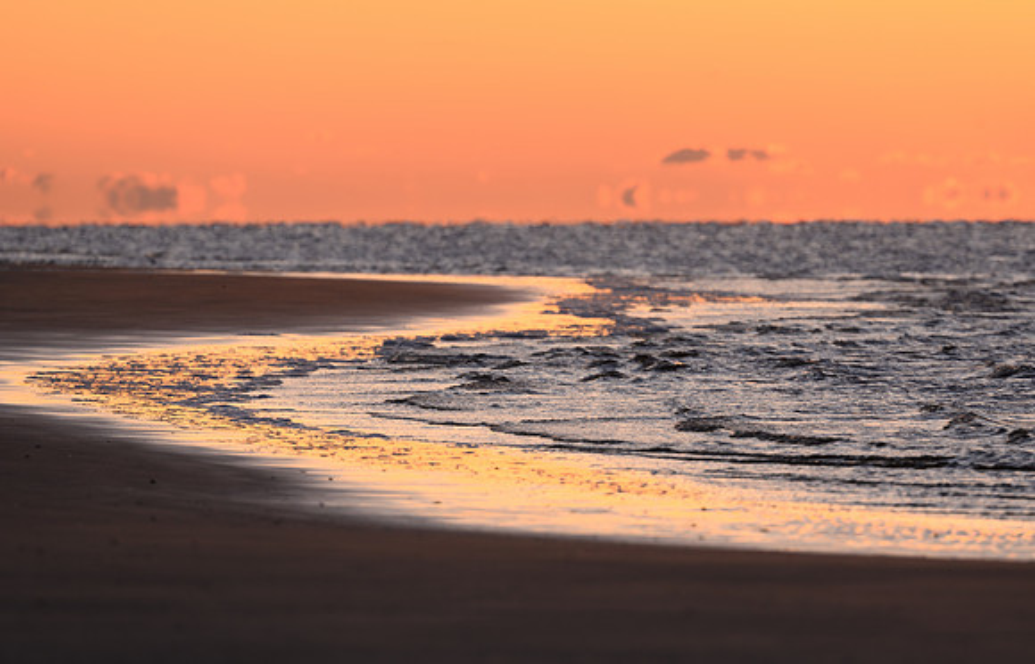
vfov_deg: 2.3
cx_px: 587
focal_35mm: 573
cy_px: 273
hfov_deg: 3.6
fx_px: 16297
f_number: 8
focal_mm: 500
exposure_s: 1/60
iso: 125
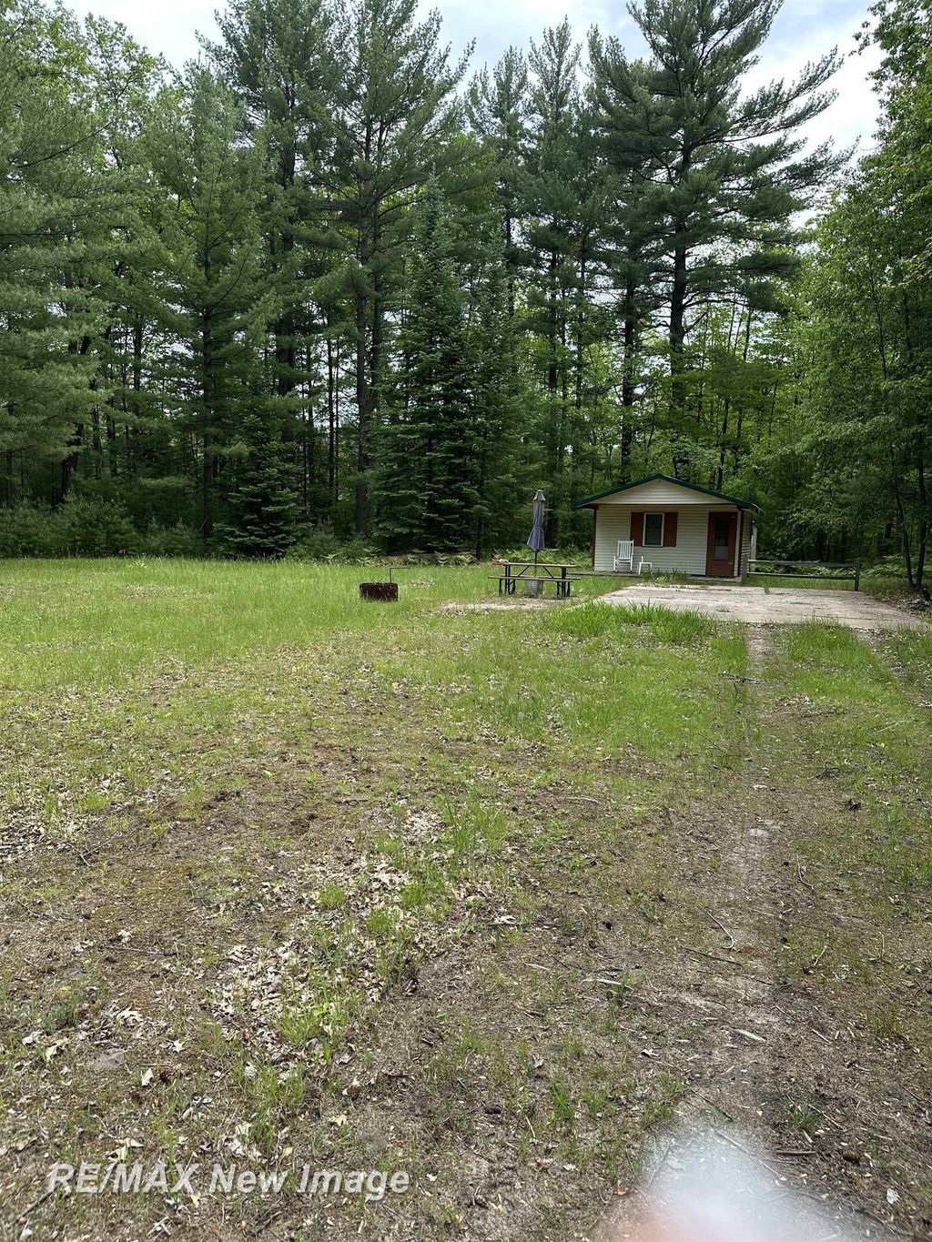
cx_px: 466
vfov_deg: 71.6
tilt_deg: -6.5
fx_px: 861
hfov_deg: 56.8
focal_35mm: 24
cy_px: 621
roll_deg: -2.2
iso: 80
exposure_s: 1/1119
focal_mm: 6.86
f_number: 1.78
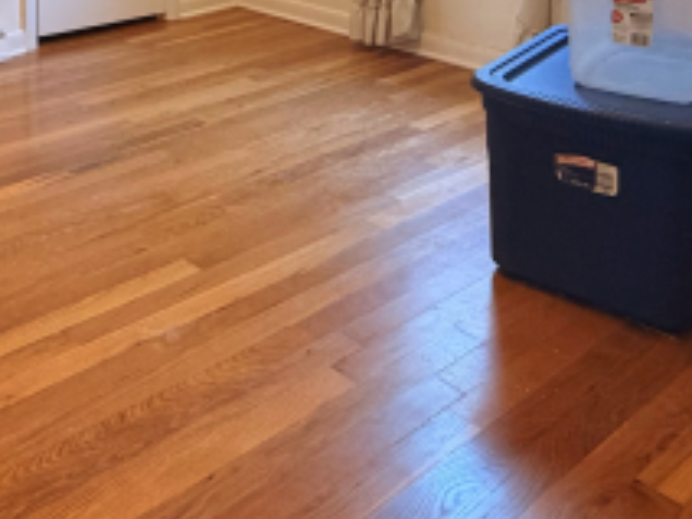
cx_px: 106
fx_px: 880
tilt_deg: -8.4
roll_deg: +0.2
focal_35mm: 44
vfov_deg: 28.8
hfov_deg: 40.5
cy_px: -91
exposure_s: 1/60
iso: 320
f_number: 2.2
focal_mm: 2.22
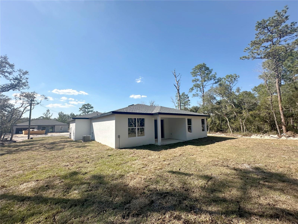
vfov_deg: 85.7
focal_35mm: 14
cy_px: 112
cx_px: 149
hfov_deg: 102.1
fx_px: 121
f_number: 2.2
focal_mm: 2.22
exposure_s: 1/2092
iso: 50
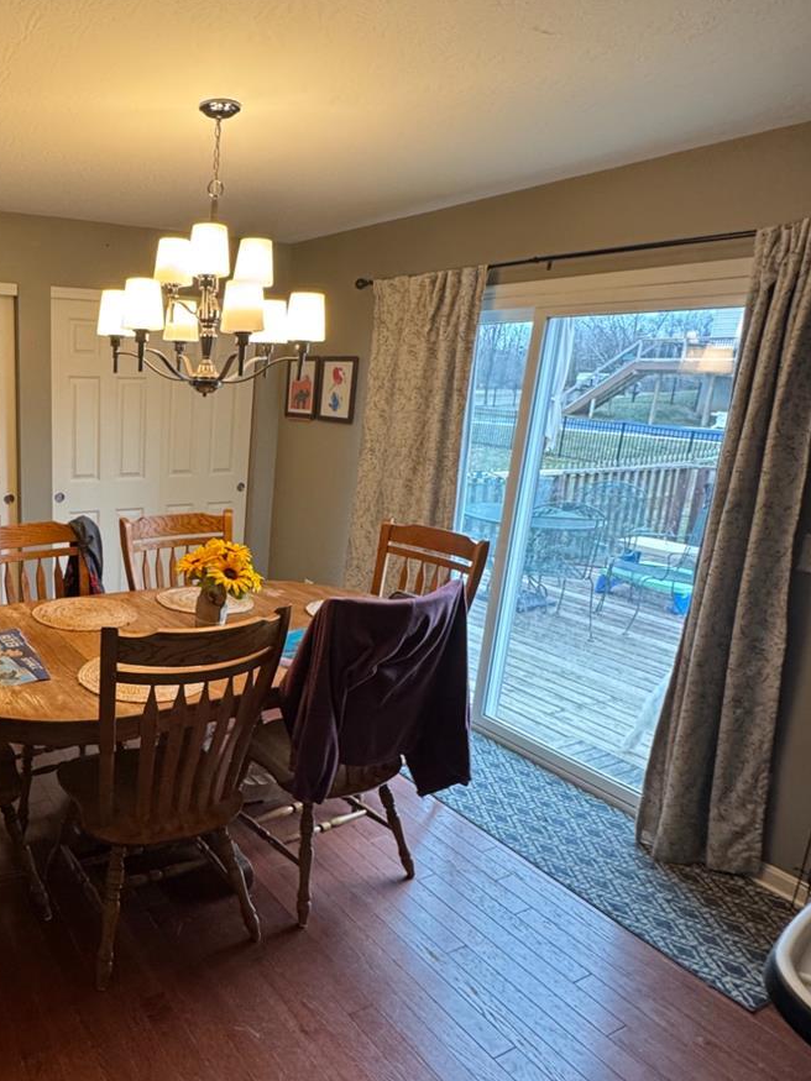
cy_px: 565
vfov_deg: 71.6
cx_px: 143
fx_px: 750
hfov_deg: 52.5
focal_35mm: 24
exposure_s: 1/120
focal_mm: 2.22
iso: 250
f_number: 2.2
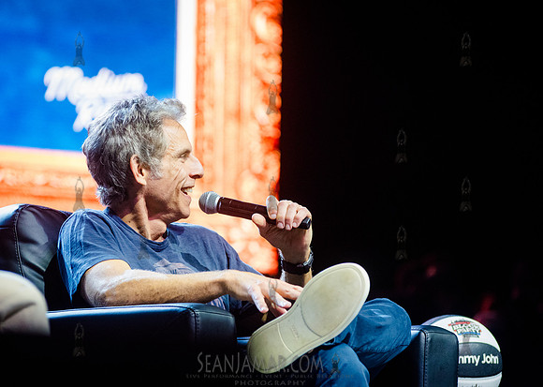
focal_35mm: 165
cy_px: 177
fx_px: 2539
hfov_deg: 12.2
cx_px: 228
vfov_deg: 8.7
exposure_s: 1/1000
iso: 5000
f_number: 4.5
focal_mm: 145
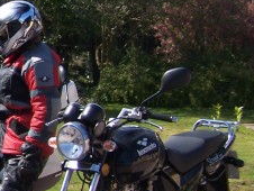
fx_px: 632
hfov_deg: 21.6
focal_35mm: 86
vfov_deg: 17.1
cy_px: 136
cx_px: -26
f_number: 2.8
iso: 80
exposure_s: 1/800
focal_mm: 6.3
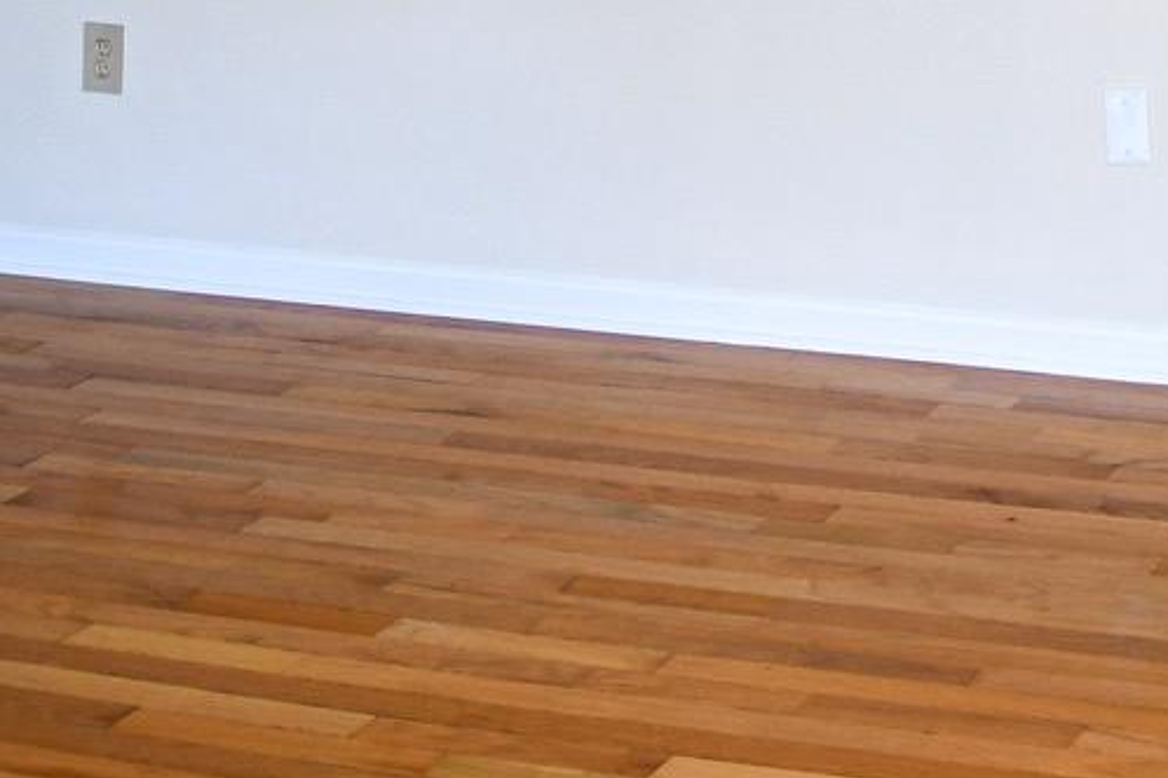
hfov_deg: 24.8
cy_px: -542
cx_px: 1388
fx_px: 2401
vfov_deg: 16.1
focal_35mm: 74
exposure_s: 1/60
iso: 250
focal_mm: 12
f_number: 4
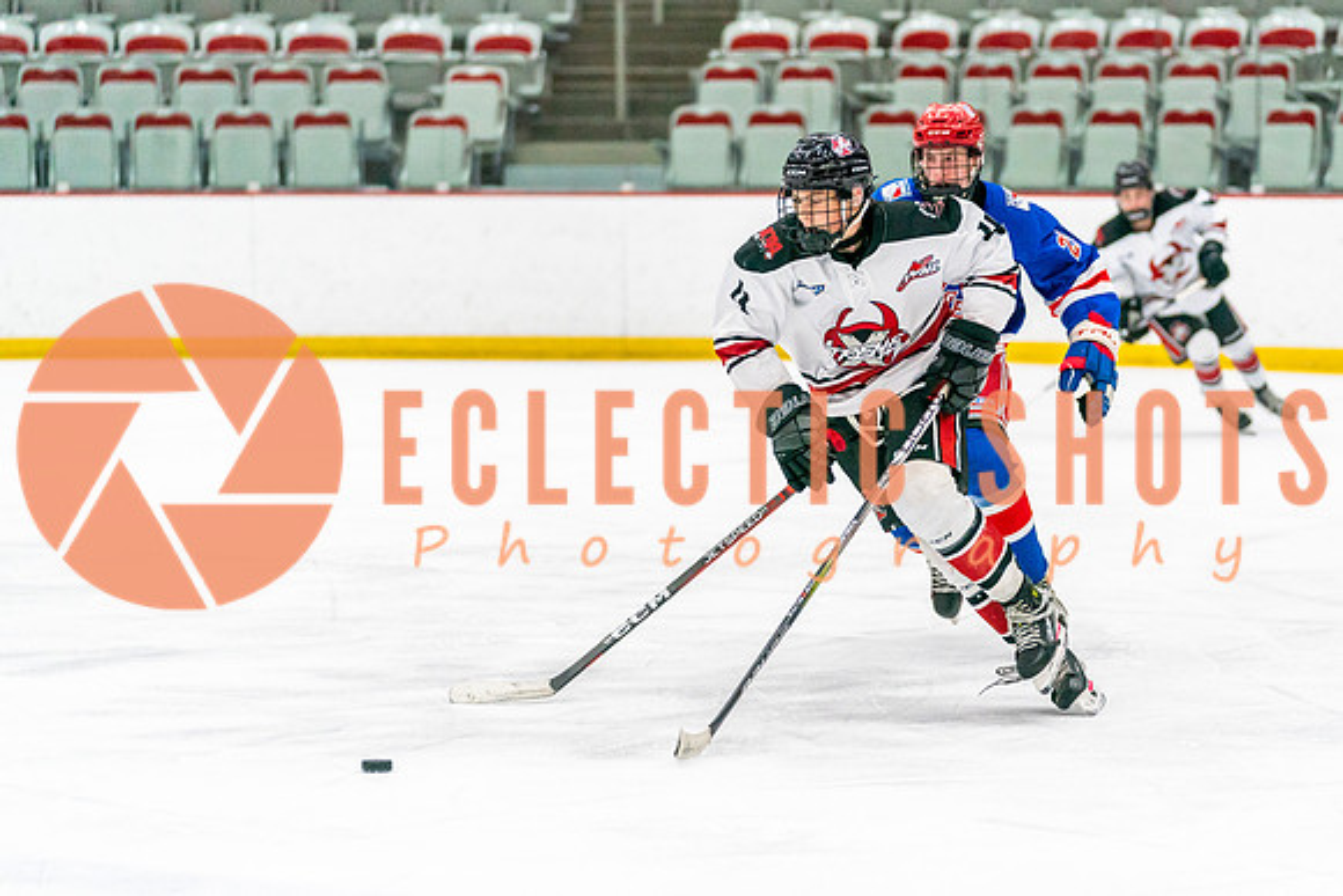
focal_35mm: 158
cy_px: 489
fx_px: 5895
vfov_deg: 8.7
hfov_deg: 13.0
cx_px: 852
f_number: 2.8
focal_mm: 122
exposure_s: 1/1250
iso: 3200
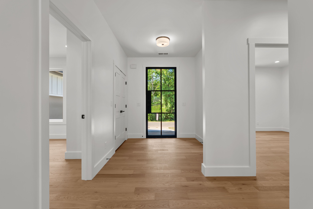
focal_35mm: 16
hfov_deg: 96.7
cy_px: 104
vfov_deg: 73.8
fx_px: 139
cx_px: 156
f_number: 8
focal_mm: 16
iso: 200
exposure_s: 1/6
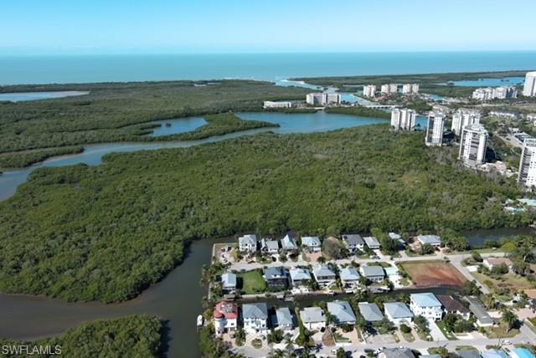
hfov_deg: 63.6
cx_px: 268
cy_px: 179
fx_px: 432
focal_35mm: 29
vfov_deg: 45.0
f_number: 2.8
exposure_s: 1/180
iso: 100
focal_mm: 10.57
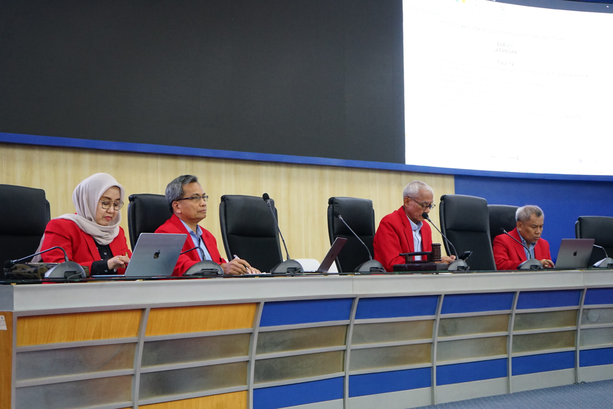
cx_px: 306
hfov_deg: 30.5
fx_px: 1124
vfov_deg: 20.6
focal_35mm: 66
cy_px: 204
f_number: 6.3
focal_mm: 66
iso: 2500
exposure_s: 1/30
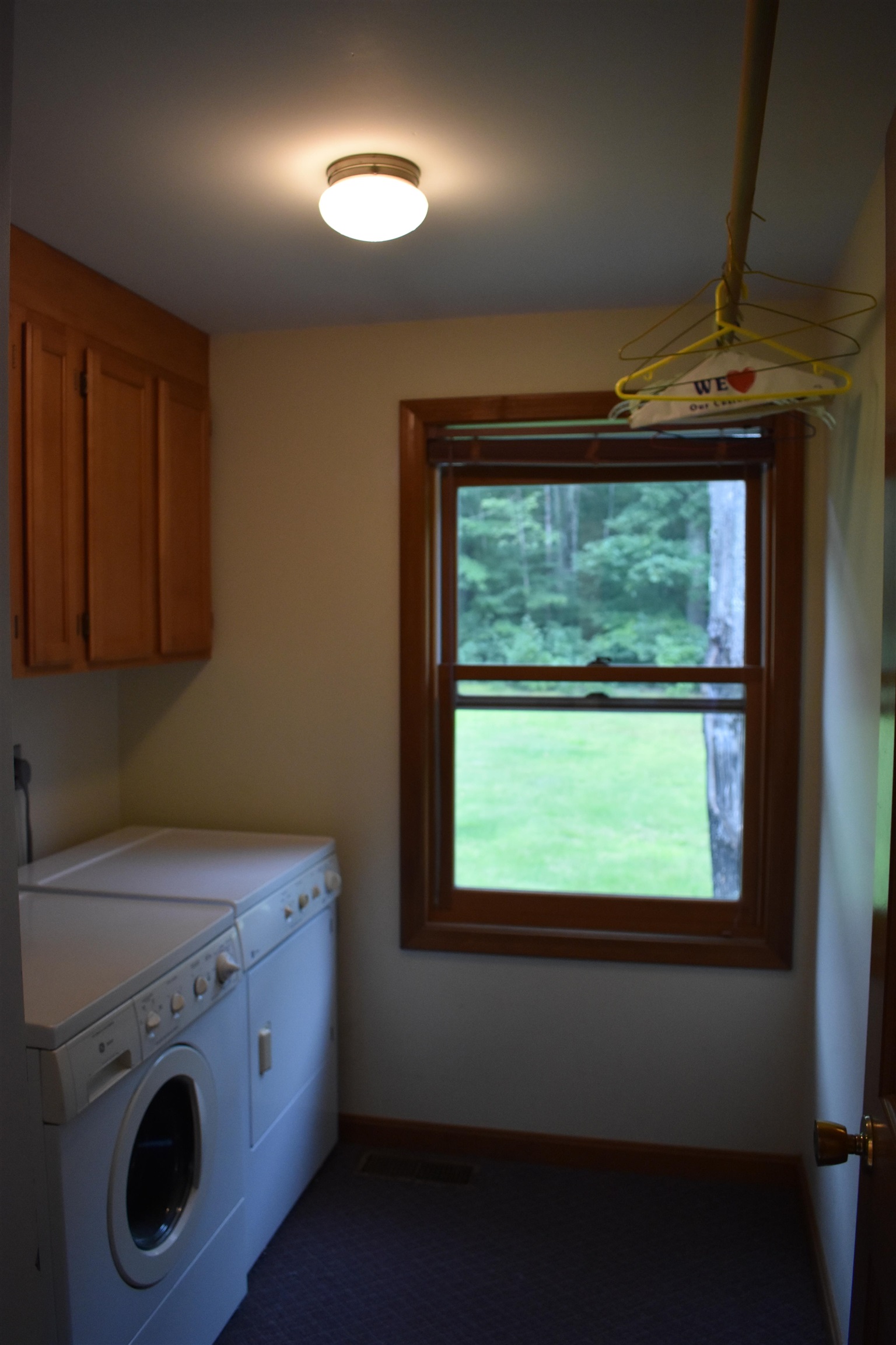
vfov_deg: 67.4
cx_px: 448
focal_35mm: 27
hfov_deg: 47.9
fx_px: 1008
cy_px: 672
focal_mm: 18
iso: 1400
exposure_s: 1/125
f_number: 3.5
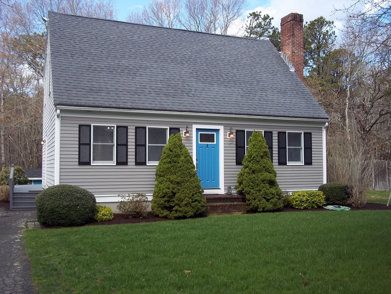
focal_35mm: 36
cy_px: 147
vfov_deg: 39.7
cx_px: 196
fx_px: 407
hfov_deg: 51.4
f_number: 3.1
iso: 80
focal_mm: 6.5
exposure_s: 1/400
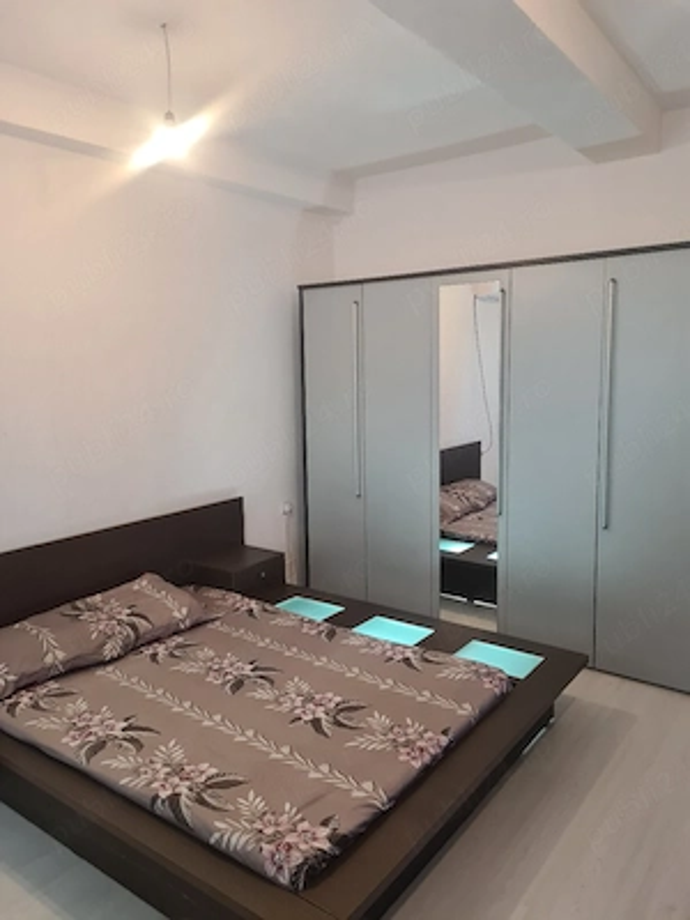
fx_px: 691
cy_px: 460
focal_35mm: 26
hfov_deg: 53.1
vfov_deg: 67.3
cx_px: 345
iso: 320
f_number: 1.8
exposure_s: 1/50
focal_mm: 5.4
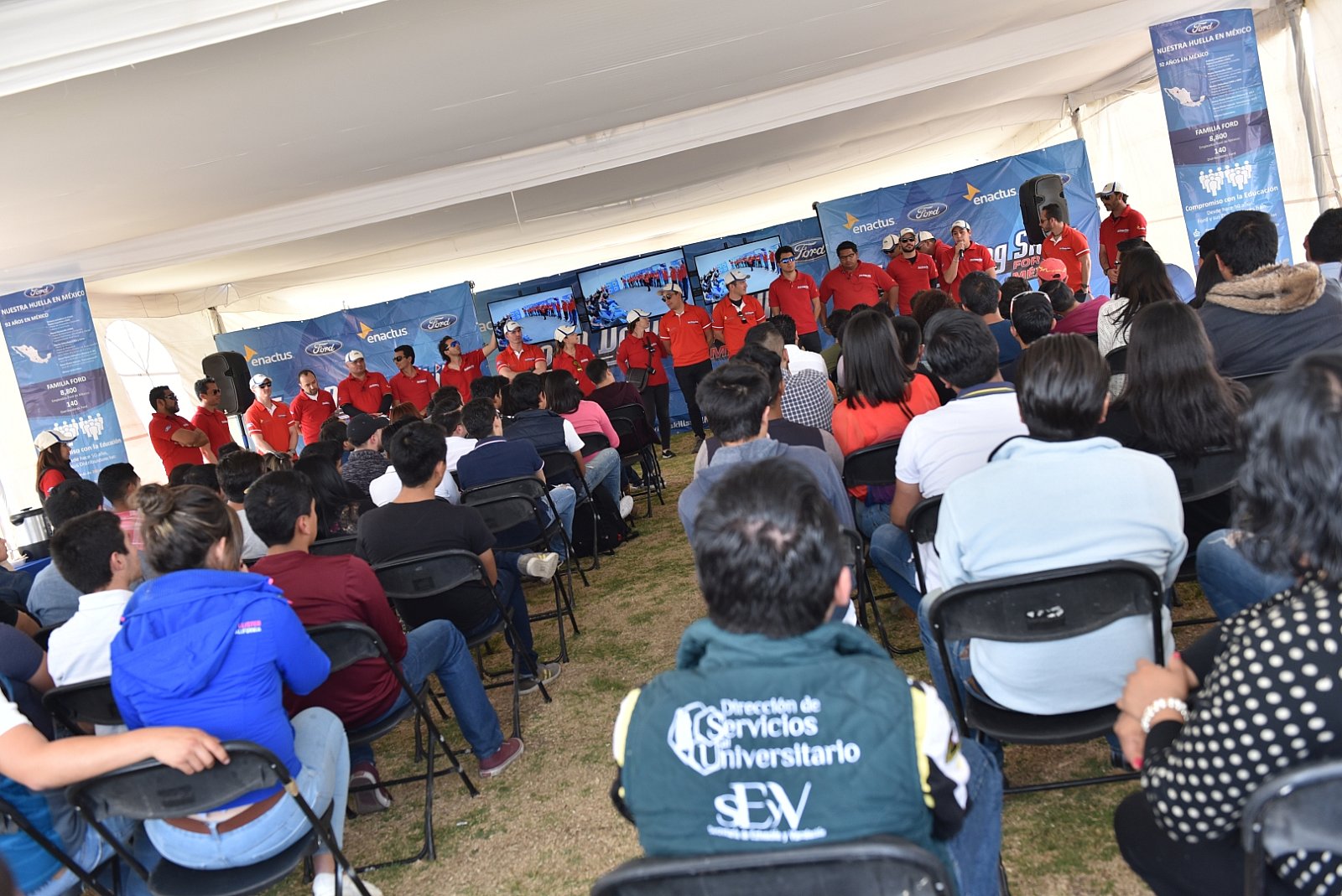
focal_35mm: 32
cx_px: 671
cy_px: 448
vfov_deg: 41.2
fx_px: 1194
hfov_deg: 58.7
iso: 320
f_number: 3.5
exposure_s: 1/125
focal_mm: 32
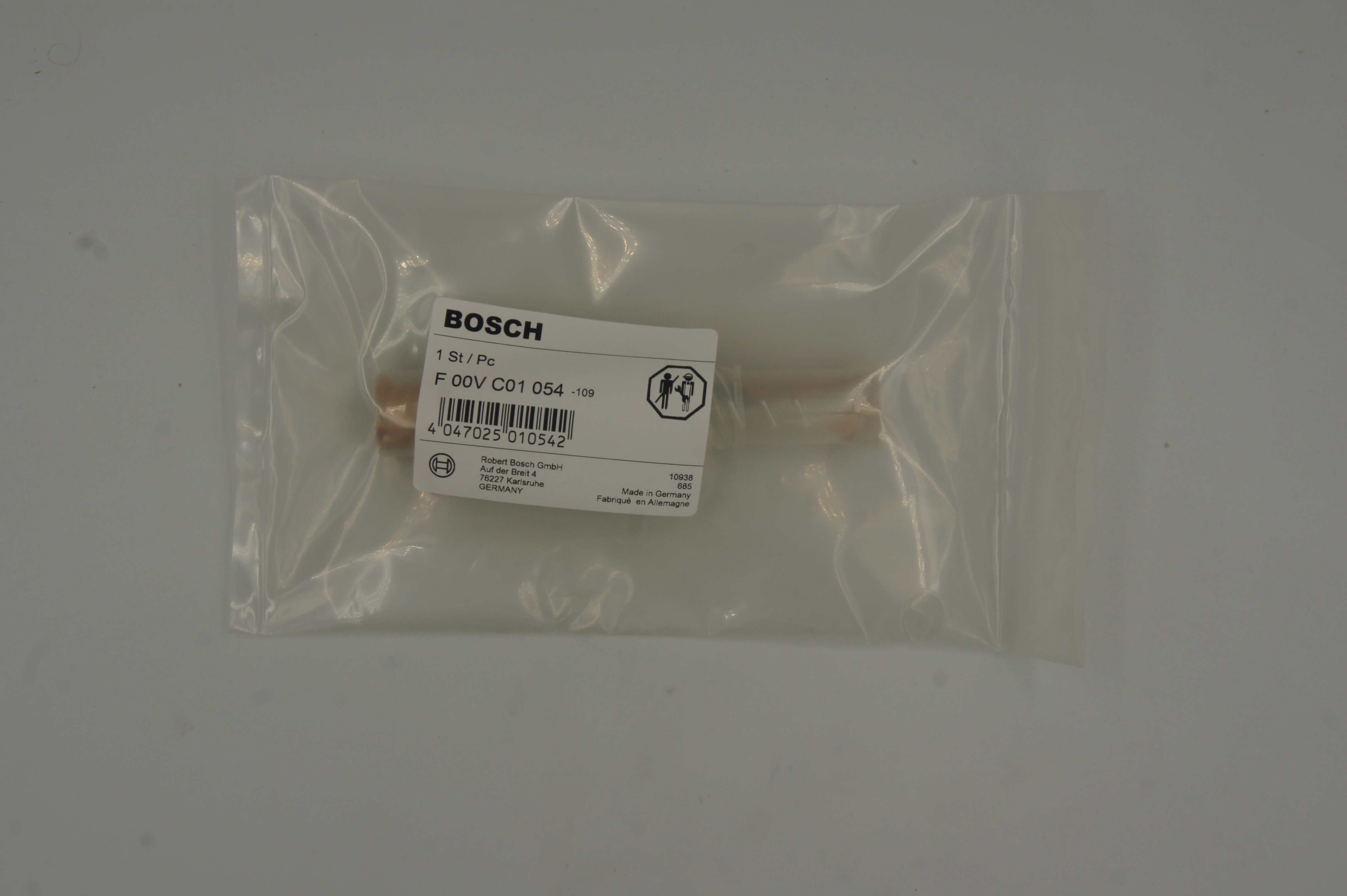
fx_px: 1963
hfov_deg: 37.9
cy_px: 448
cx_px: 674
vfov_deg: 25.7
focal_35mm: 52
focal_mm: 35
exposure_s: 1/125
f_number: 11
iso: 200
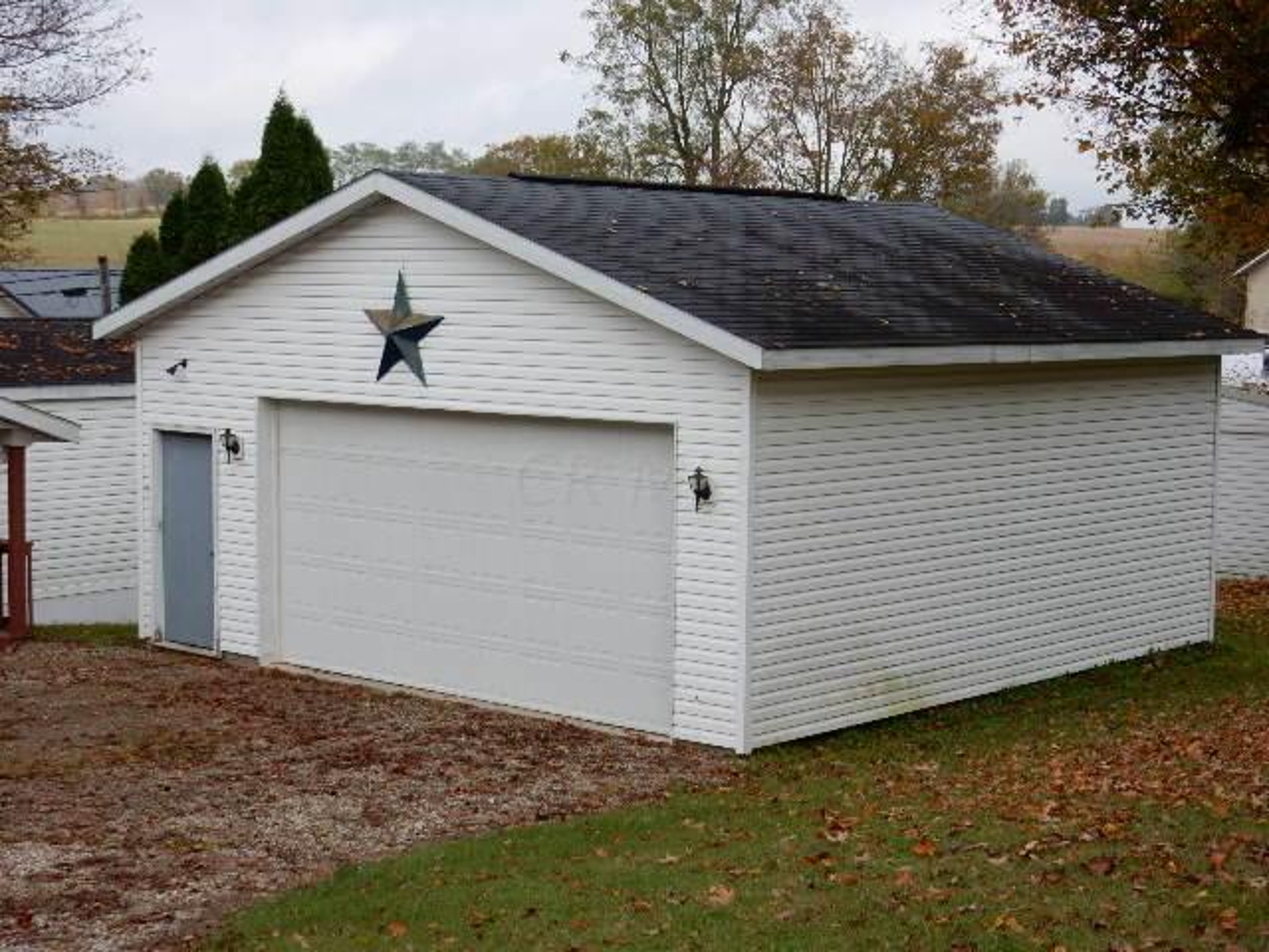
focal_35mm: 60
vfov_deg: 24.4
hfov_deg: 32.2
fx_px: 2200
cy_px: 476
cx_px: 634
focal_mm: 10.7
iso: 125
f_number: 4.5
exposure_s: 1/500
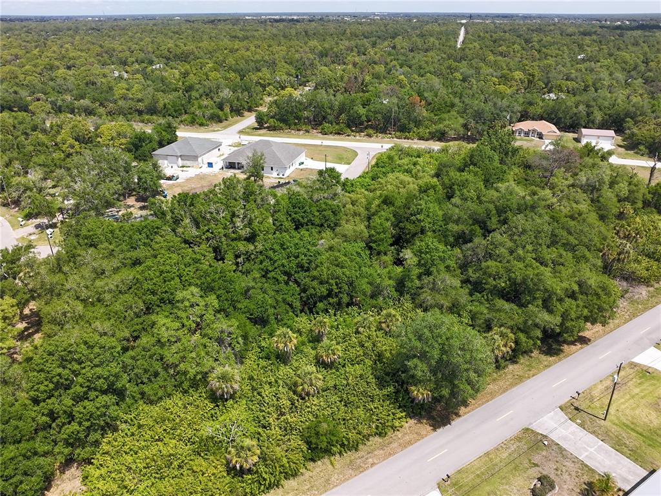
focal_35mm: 24
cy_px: 248
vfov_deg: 56.8
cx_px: 330
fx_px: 458
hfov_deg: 71.6
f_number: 2.8
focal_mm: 4.55
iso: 110
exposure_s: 1/640
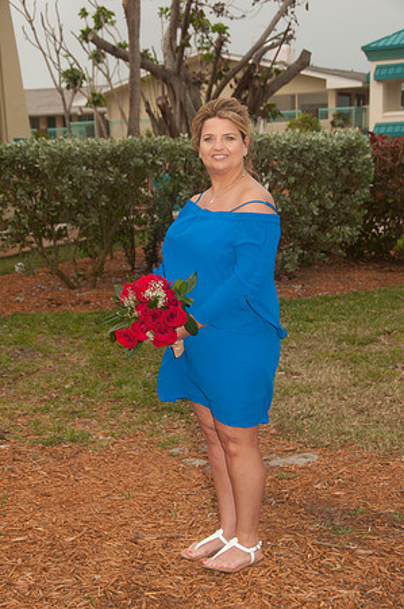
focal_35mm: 57
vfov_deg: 35.1
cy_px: 304
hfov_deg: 23.7
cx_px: 202
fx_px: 962
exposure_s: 1/250
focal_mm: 38
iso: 100
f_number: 7.1
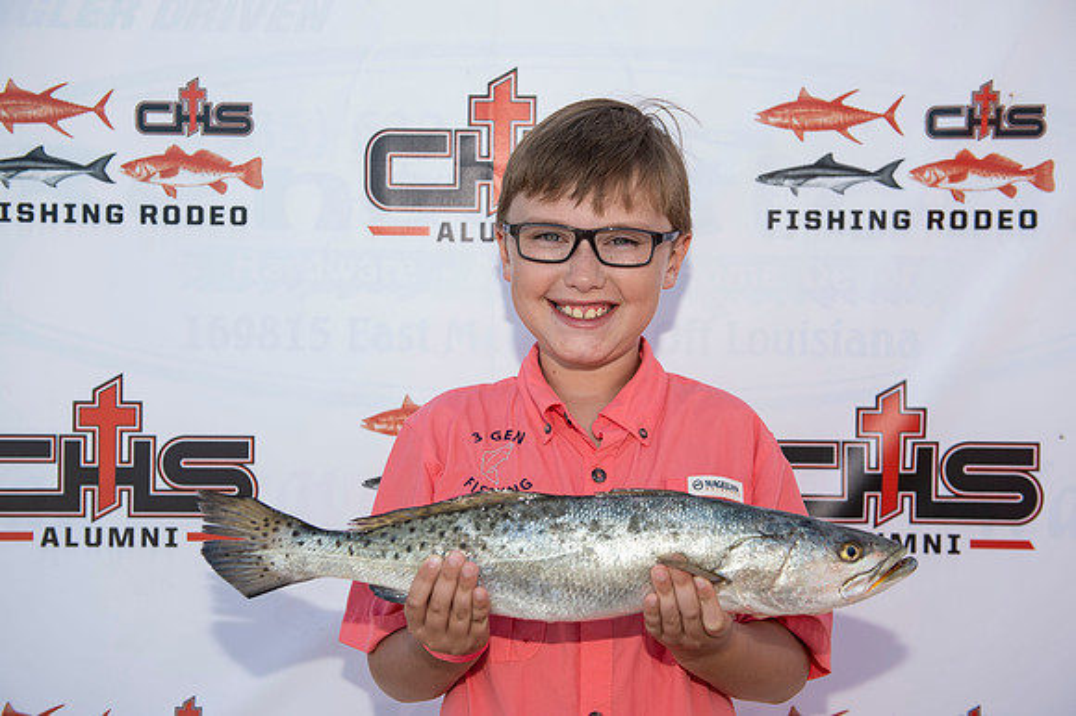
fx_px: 1344
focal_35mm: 45
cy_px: 358
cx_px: 538
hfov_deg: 43.6
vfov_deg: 29.8
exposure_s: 1/200
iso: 50
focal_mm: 45
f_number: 5
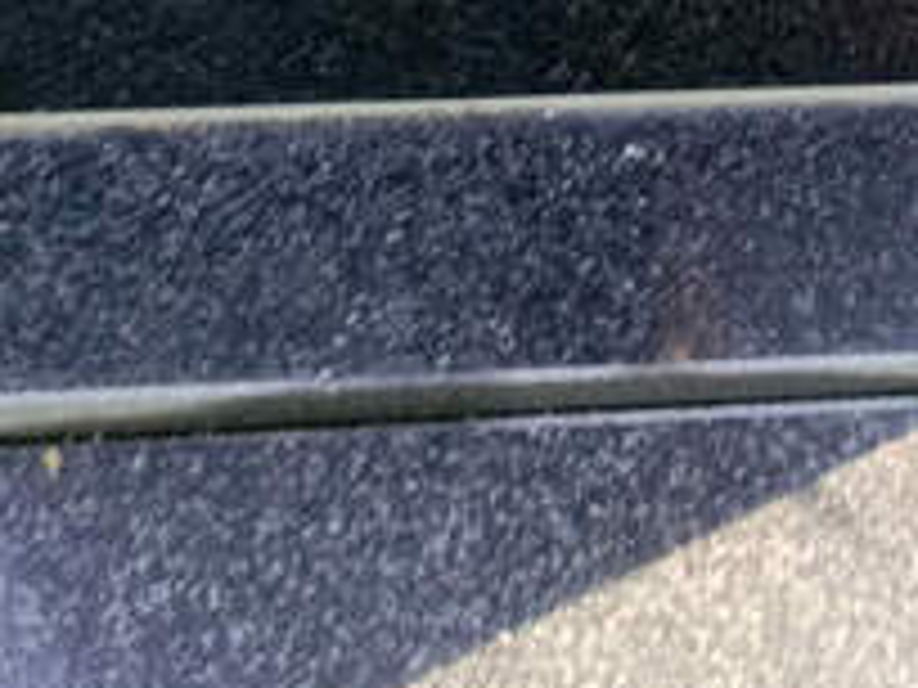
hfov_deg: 19.3
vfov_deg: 13.5
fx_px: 2599
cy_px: -558
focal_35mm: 98
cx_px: 963
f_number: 1.69
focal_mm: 4.76
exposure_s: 1/101
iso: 114
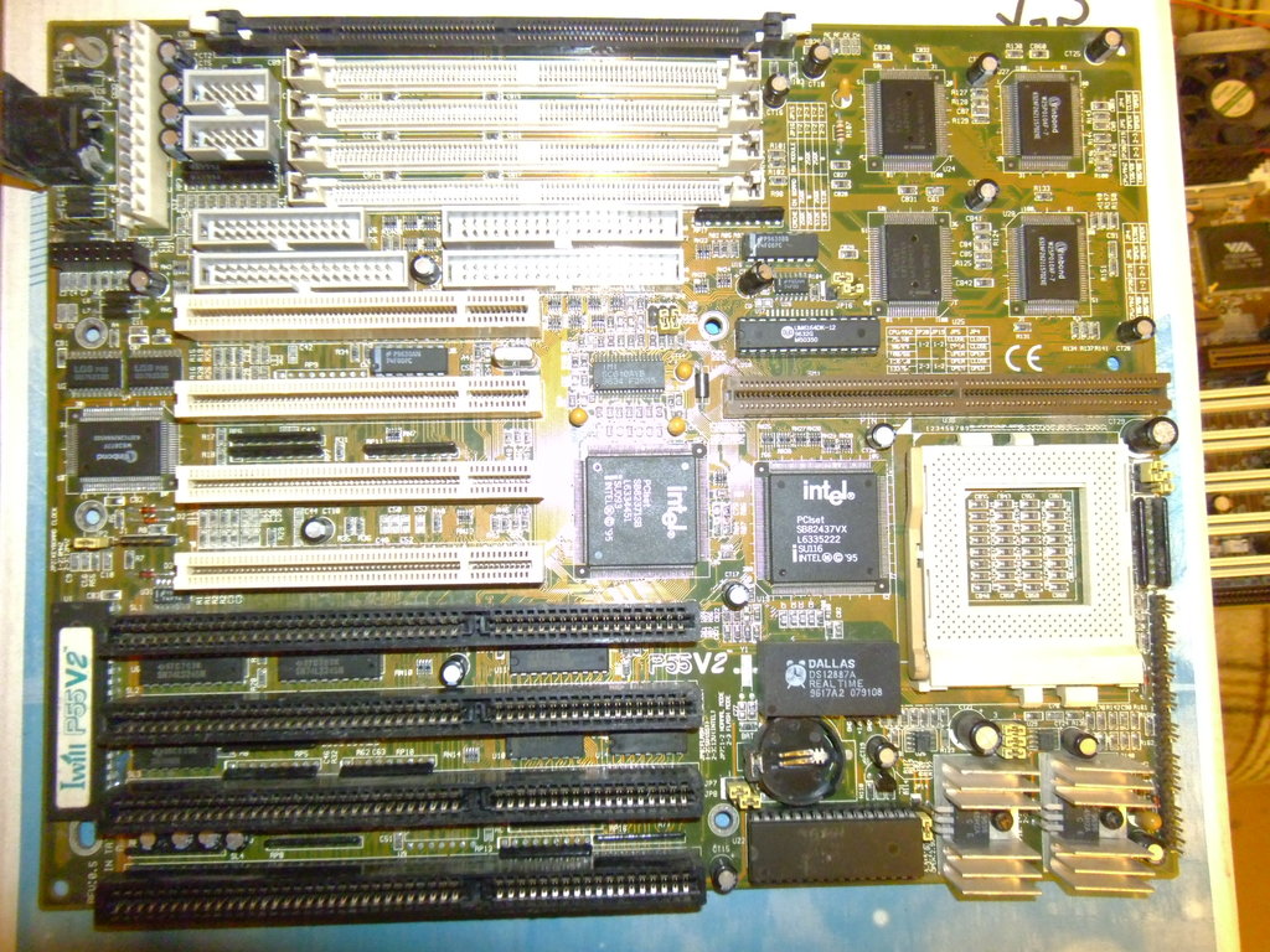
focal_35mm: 26
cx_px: 635
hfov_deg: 67.3
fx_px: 954
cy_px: 476
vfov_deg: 53.1
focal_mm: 4.7
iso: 400
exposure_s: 1/8
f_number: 2.8
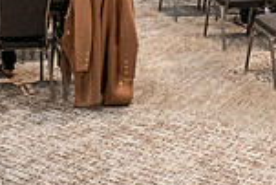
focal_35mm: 92
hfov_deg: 21.6
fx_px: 706
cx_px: 20
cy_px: -107
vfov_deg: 13.8
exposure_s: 1/200
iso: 2500
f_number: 3.2
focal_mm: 24
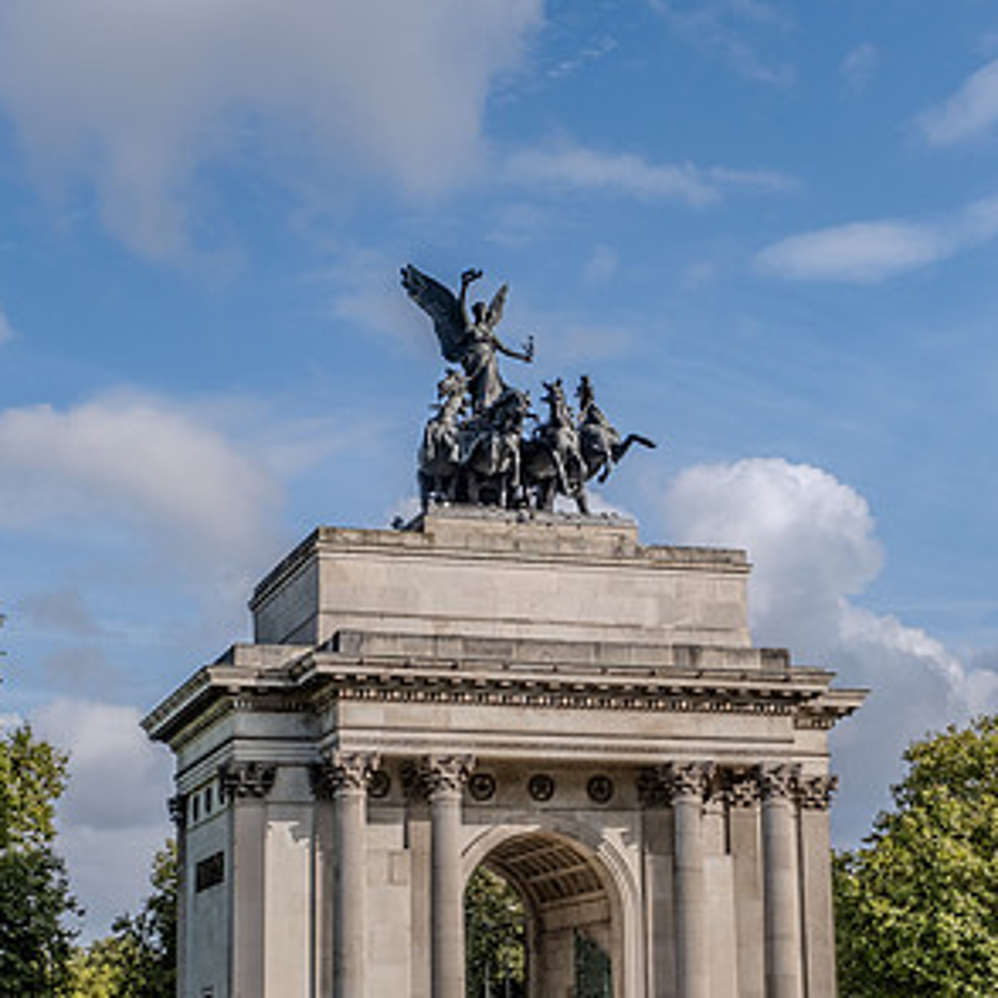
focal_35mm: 69
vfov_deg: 24.9
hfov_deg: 25.0
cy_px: 652
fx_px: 2251
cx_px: 506
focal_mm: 35.3
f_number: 5.6
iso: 320
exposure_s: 1/1900
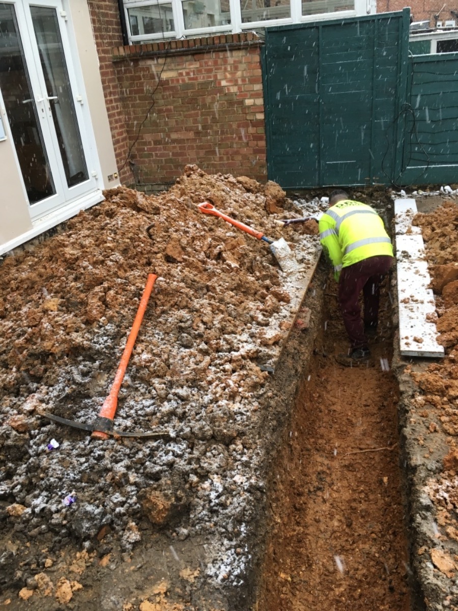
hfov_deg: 48.2
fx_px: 512
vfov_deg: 61.7
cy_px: 306
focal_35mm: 29
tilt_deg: -26.7
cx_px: 229
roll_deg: +4.5
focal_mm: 4.15
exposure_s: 1/33
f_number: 2.2
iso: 25
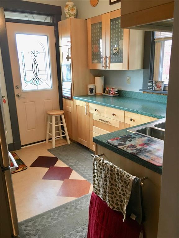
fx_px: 200
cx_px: 90
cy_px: 119
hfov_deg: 48.2
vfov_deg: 61.7
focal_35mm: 29
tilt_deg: -15.1
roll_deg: +2.4
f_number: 2.2
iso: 80
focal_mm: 4.15
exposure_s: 1/30
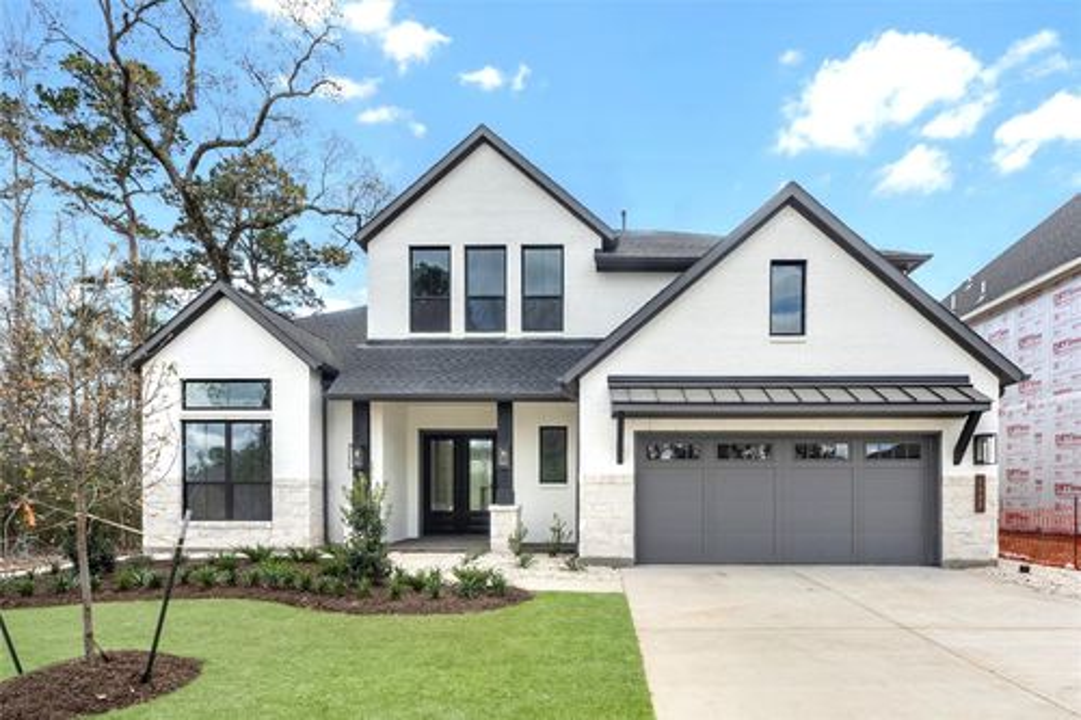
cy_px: 360
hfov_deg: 100.4
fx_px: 450
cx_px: 540
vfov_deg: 77.3
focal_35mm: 15
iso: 100
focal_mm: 15
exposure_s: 1/50
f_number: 9
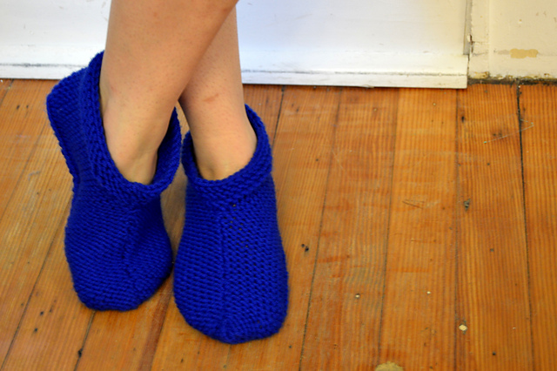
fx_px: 1067
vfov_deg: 19.7
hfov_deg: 29.3
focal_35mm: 69
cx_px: 278
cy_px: 186
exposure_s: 1/10
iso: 800
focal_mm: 46
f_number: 5.3
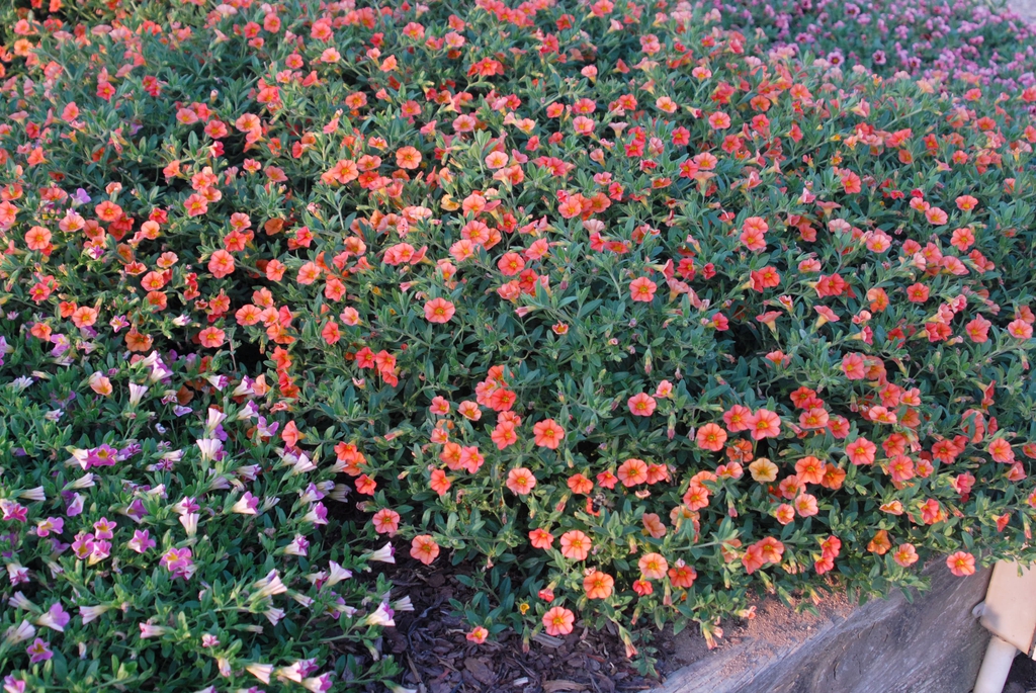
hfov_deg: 43.6
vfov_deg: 29.9
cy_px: 346
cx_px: 518
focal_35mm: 45
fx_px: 1296
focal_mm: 30
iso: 400
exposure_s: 1/100
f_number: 5
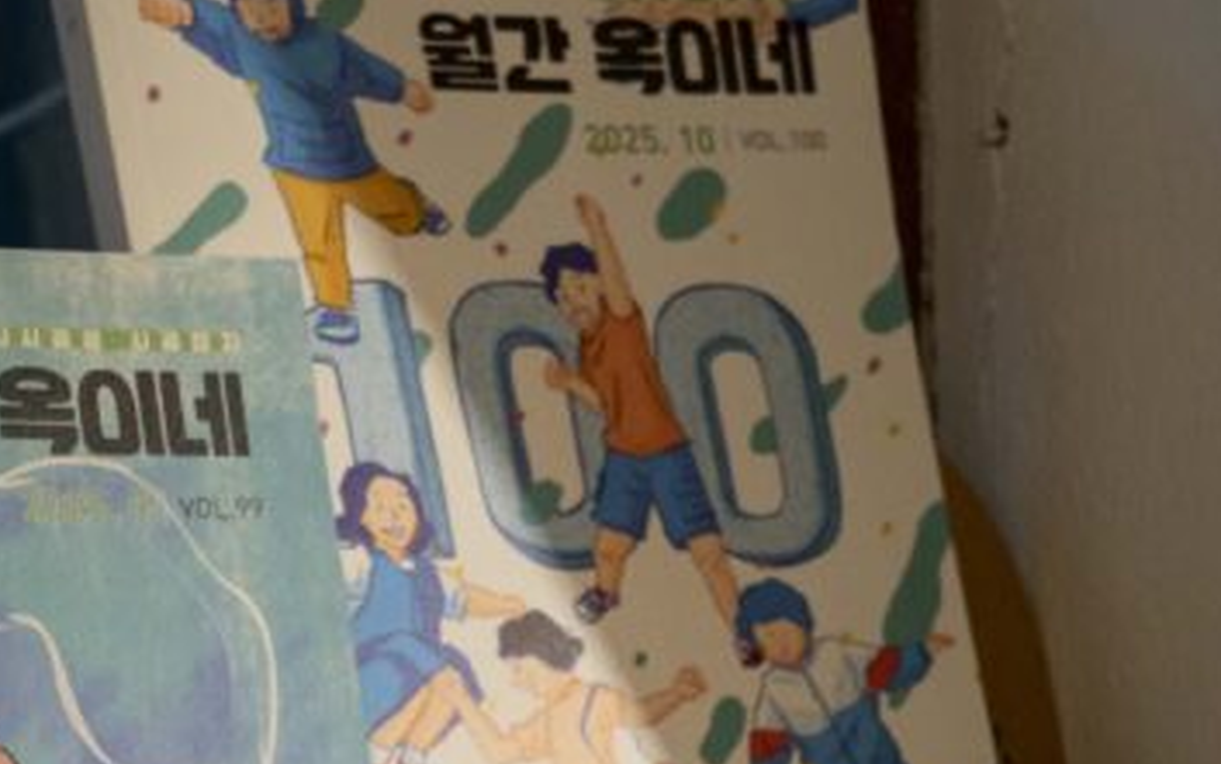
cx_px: 766
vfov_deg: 9.4
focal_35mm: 136
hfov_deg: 15.3
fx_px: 4528
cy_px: 1186
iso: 2000
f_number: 5.6
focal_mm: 46
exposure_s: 1/160
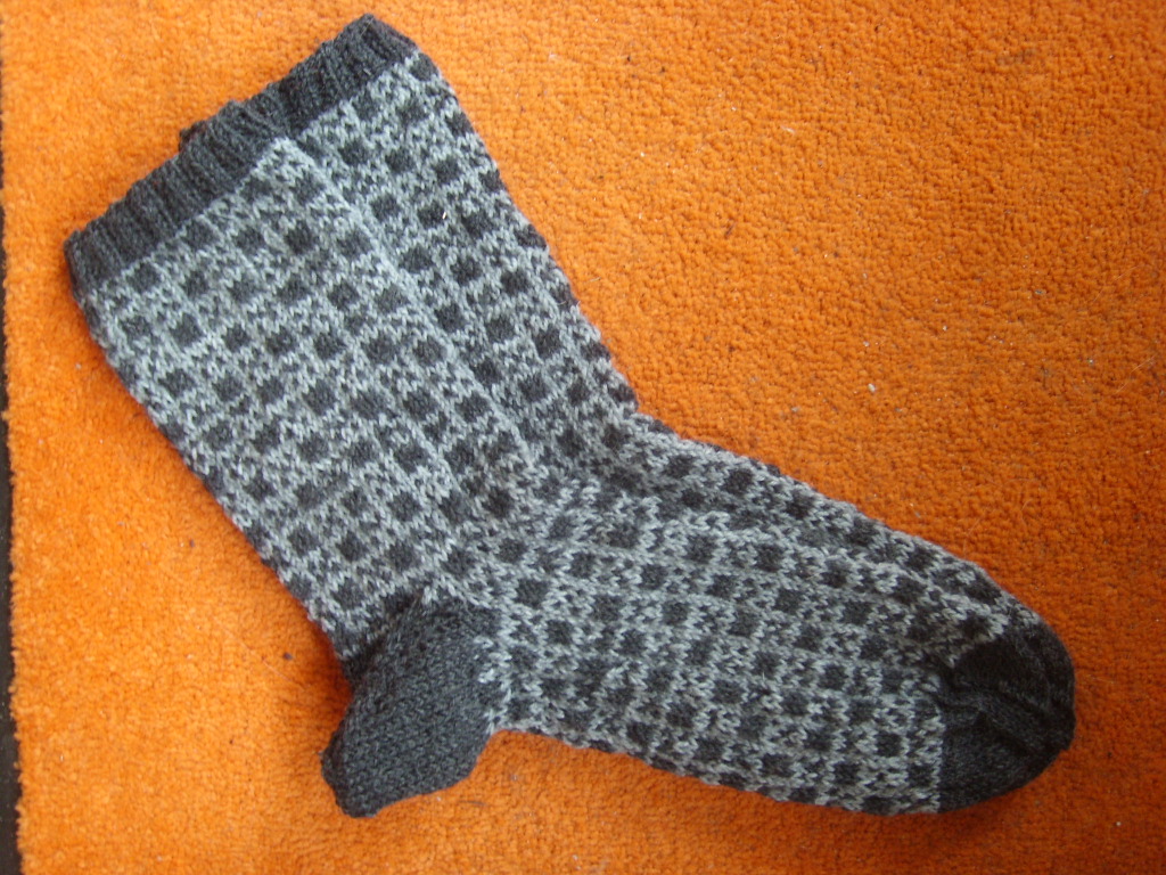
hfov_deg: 52.6
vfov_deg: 40.7
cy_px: 438
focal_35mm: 35
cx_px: 583
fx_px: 1179
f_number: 2.8
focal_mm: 5.8
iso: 50
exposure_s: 1/5
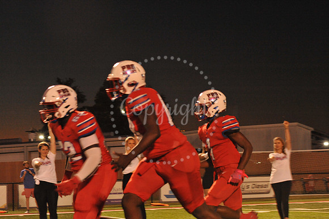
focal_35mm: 100
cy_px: 110
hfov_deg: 20.4
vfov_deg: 13.7
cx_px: 164
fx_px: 913
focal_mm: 100
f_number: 7.1
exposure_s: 1/160
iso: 5000
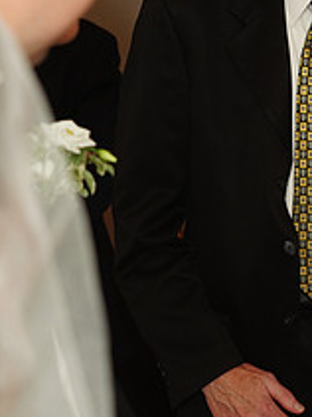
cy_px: 46
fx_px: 1816
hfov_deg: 9.8
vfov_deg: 13.0
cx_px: 253
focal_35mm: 151
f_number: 4
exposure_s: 1/100
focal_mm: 57
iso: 640
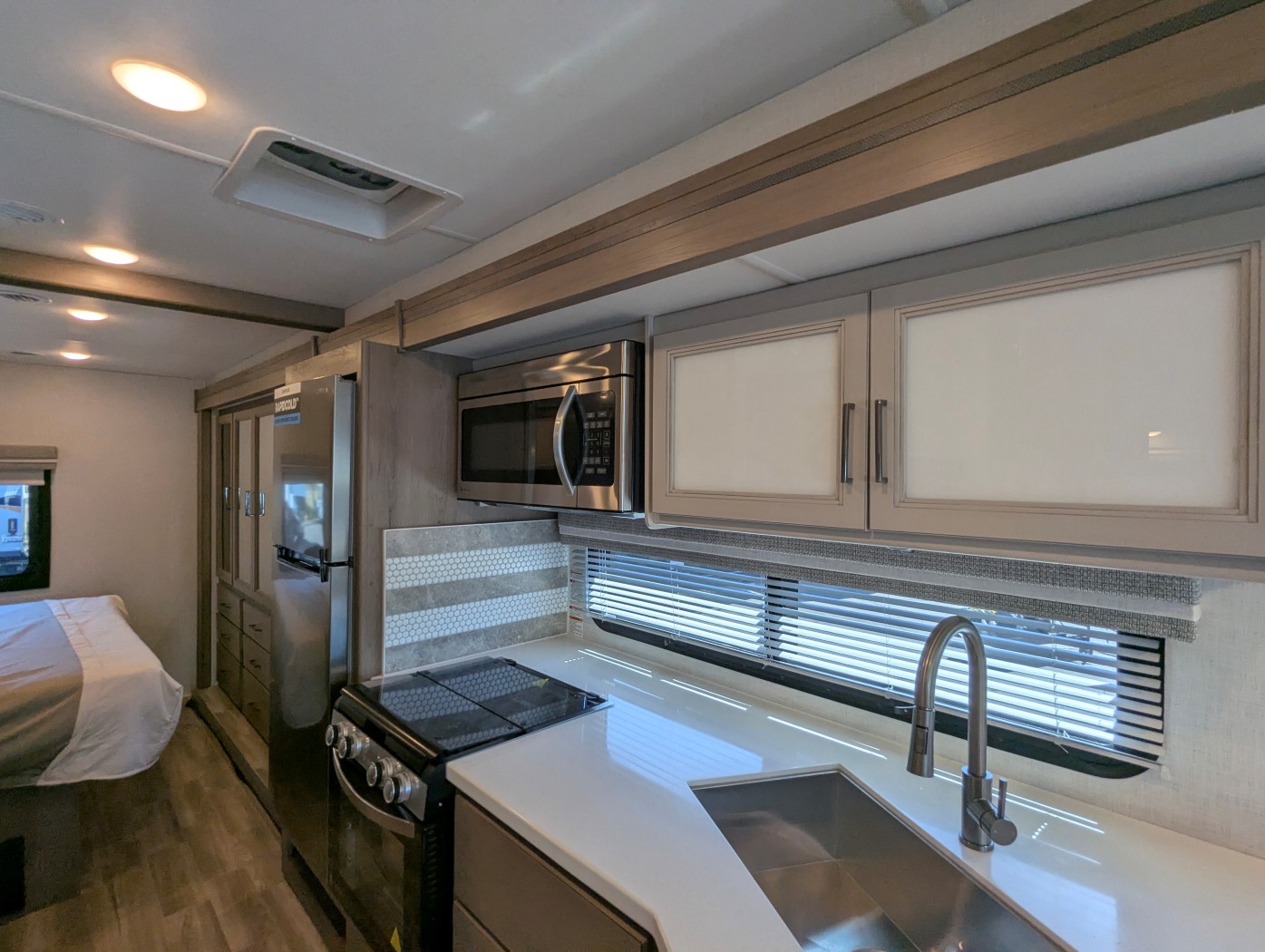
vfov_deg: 78.2
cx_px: 632
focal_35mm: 16
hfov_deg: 94.4
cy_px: 476
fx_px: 585
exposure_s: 1/199
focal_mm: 2.35
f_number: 2.2
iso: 66
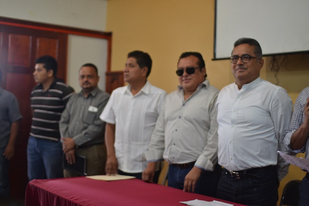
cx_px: 154
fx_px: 386
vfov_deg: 29.9
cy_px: 103
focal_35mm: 45
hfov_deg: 43.6
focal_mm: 30
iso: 450
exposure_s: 1/60
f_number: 1.4
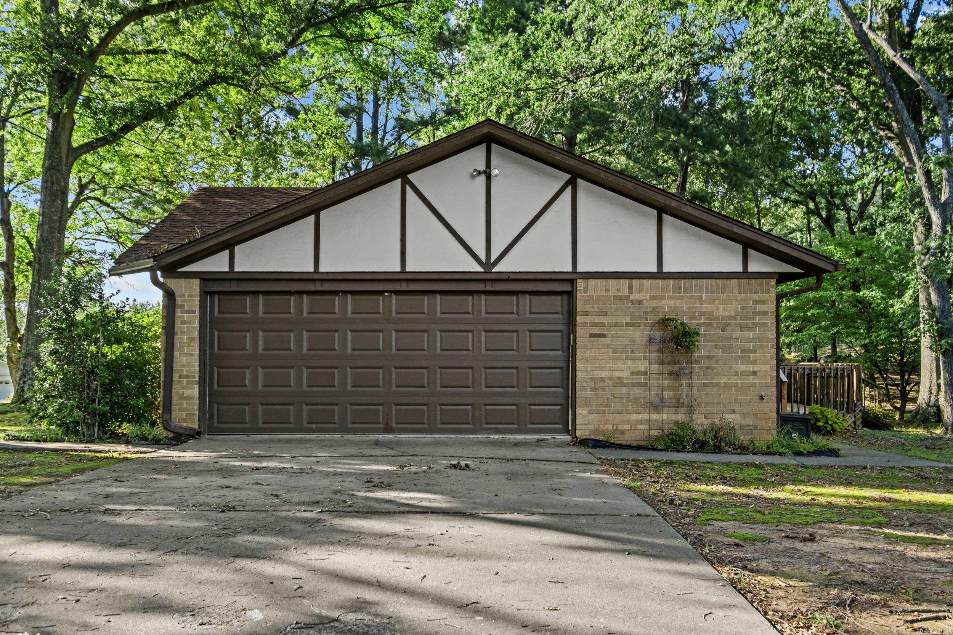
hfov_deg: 53.1
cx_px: 476
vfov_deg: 36.9
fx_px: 953
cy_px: 318
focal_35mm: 36
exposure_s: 1/125
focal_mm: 24
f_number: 6.4
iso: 400
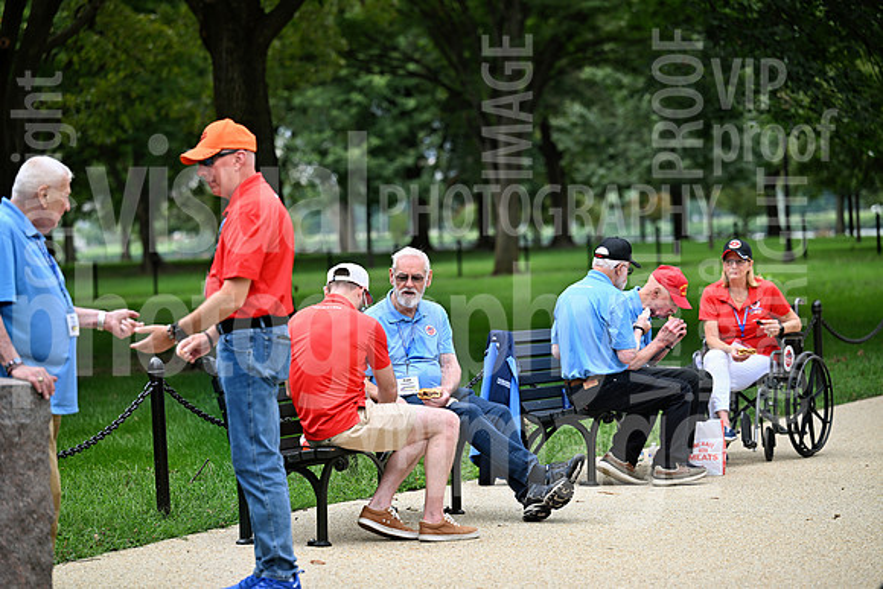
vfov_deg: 11.4
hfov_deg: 17.1
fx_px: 2944
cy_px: 294
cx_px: 442
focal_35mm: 120
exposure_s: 1/400
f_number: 3.2
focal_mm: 120
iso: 110
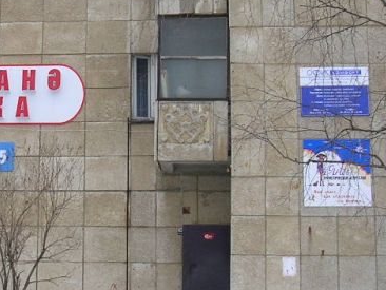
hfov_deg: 23.2
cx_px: 82
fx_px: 926
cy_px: 118
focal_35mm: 83
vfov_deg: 17.8
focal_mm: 5.8
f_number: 2.8
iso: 71
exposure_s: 1/268
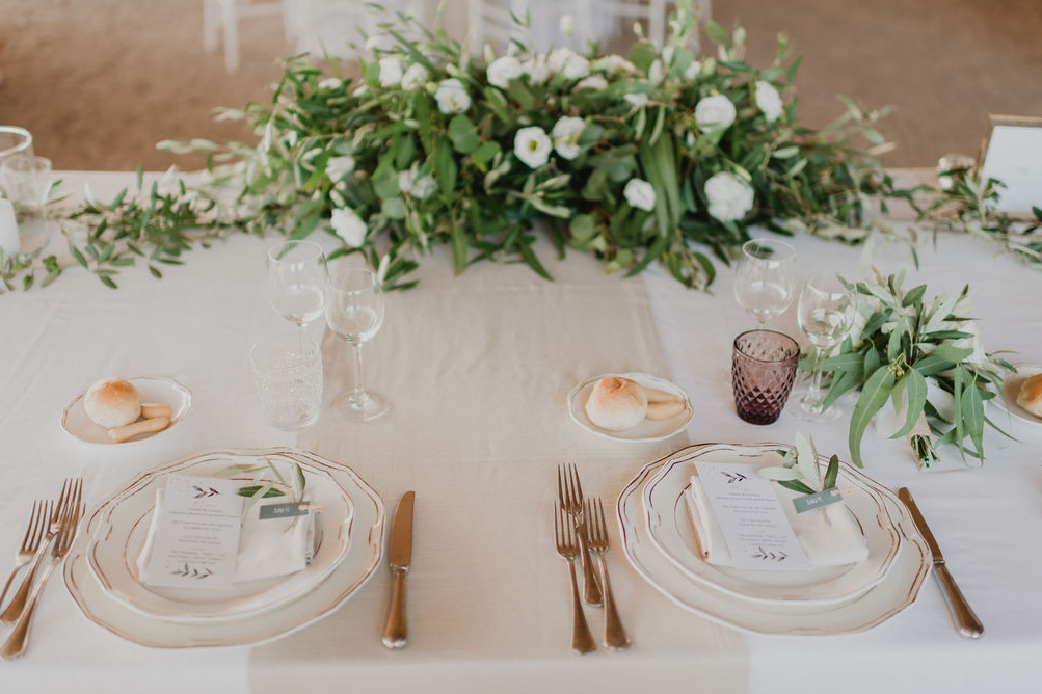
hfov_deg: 49.6
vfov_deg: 34.2
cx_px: 520
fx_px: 1128
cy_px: 323
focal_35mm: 39
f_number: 1.6
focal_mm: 35
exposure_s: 1/800
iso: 320
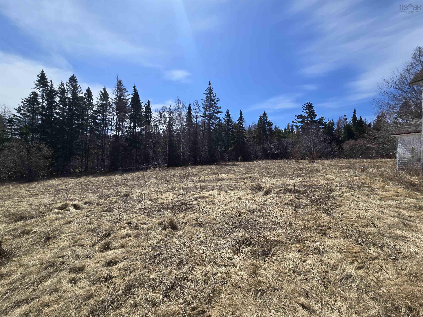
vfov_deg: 89.9
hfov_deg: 106.2
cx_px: 212
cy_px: 158
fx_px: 159
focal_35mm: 13
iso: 50
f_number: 2.2
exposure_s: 1/3092
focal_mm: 2.2
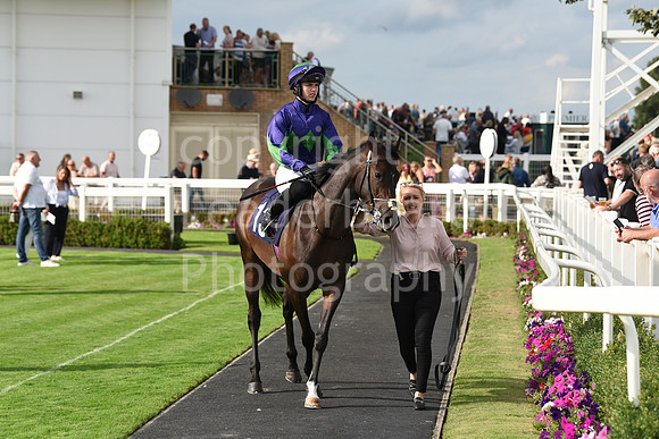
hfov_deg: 17.1
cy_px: 220
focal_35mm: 120
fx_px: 2197
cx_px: 330
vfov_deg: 11.4
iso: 640
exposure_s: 1/3200
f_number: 5
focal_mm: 120
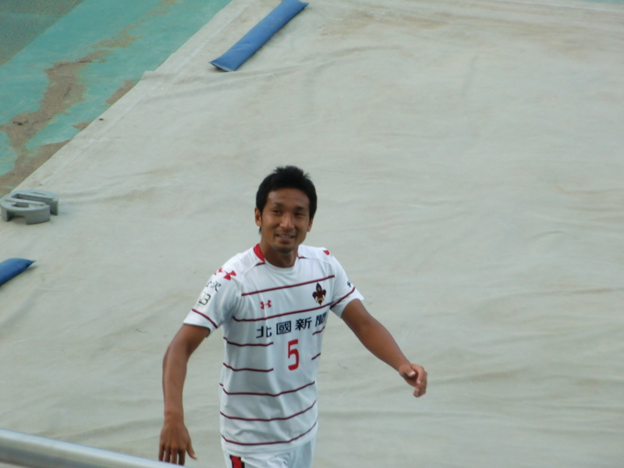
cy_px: 234
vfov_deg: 6.2
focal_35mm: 240
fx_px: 4326
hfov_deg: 8.2
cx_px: 312
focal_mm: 43
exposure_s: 1/250
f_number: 5.8
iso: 200
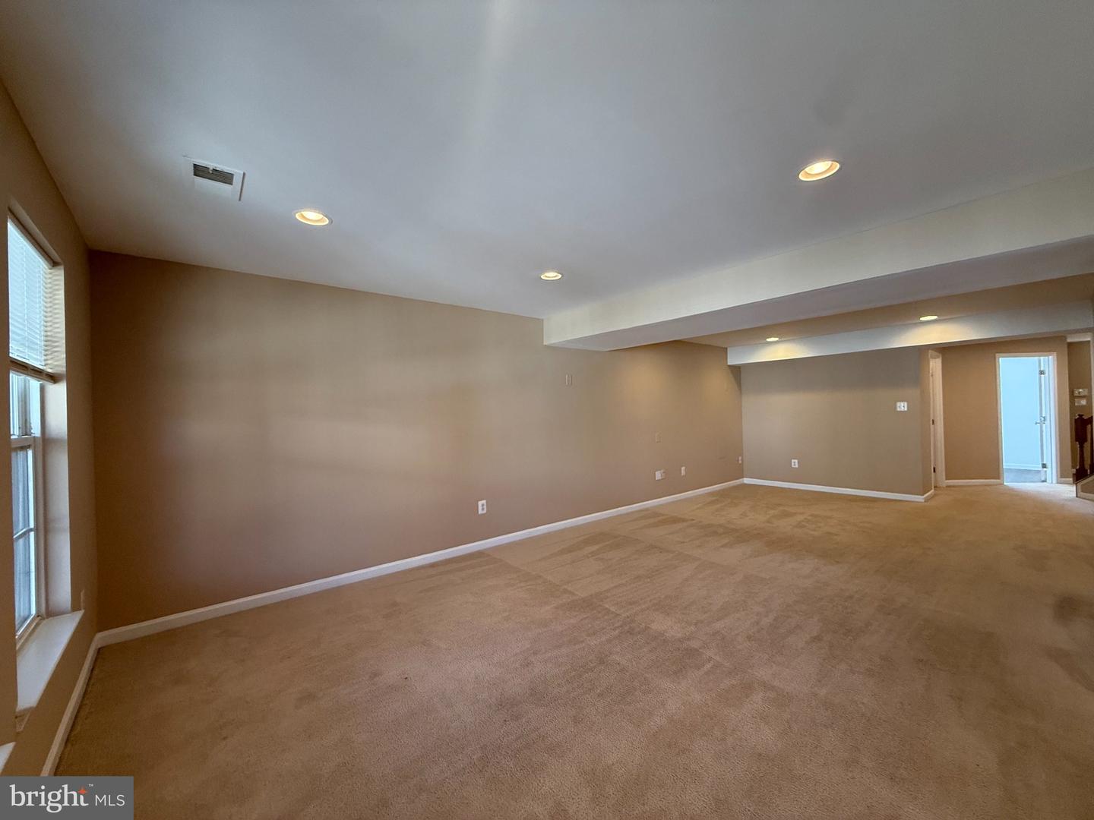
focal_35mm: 14
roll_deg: +1.1
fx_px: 442
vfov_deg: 85.7
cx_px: 547
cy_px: 410
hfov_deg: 102.1
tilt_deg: +0.3
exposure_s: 1/120
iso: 320
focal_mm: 2.22
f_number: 2.2
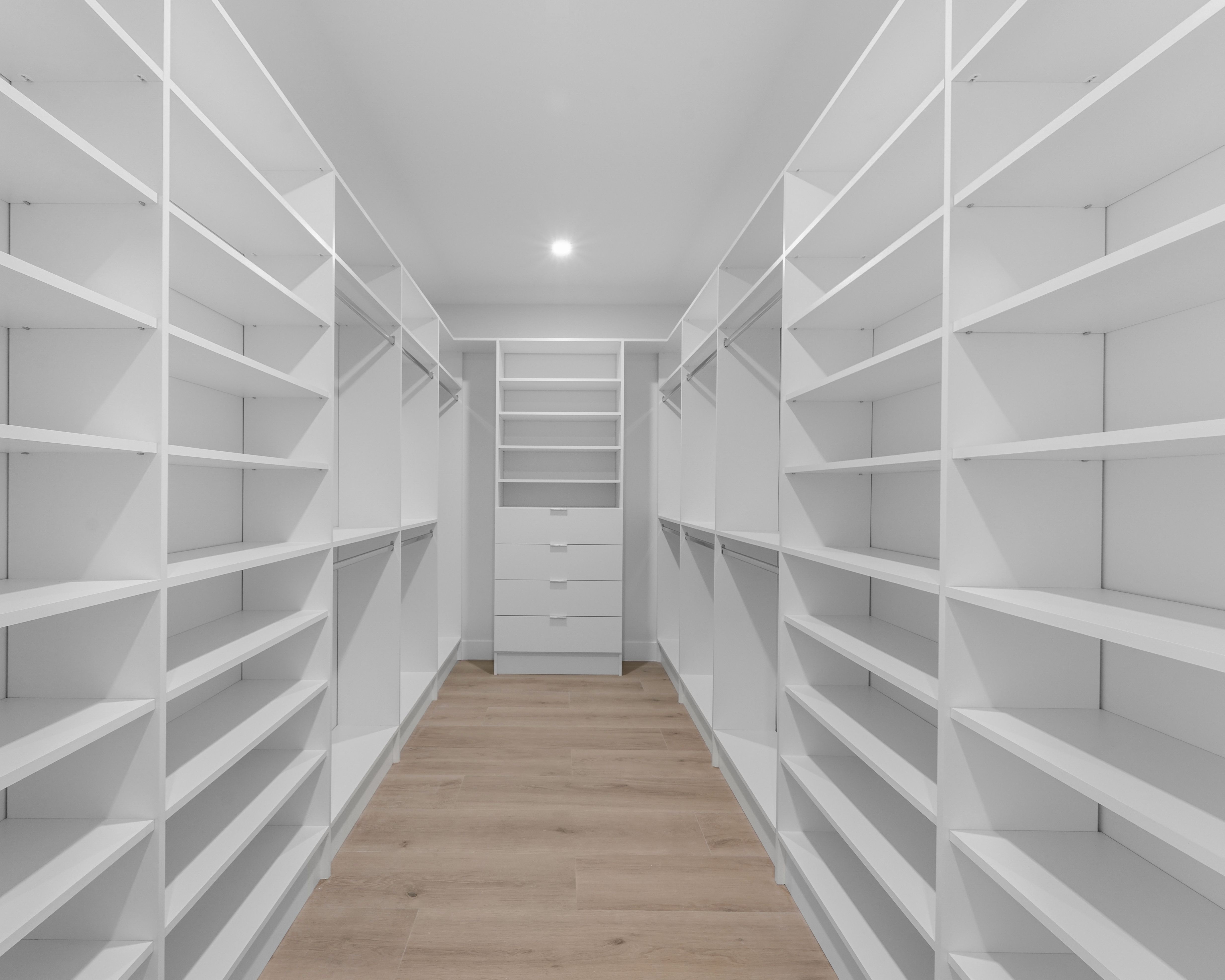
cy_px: 490
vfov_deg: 80.4
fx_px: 580
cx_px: 562
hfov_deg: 92.9
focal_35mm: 16
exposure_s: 1/8
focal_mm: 14
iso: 500
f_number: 11
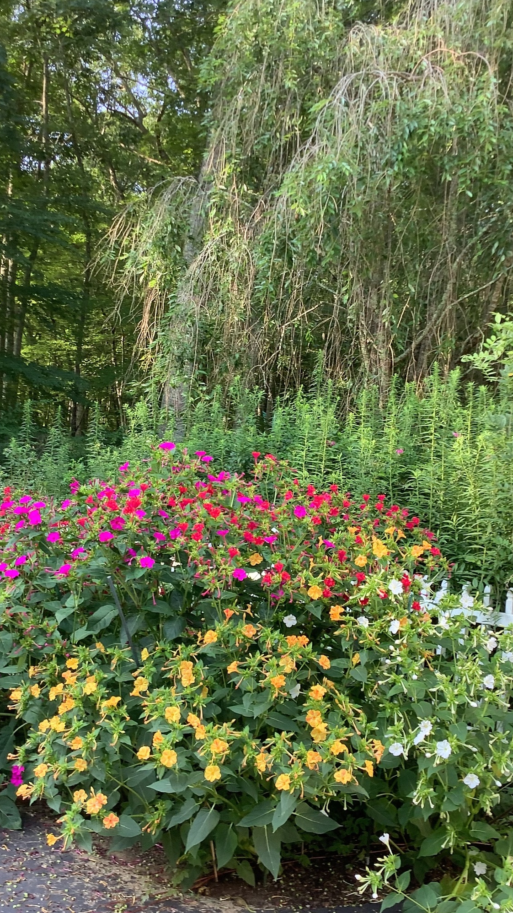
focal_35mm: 39
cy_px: 486
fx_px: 943
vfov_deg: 51.6
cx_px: 240
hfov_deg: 30.4
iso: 50
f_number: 2.4
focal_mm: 3.3
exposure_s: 1/120
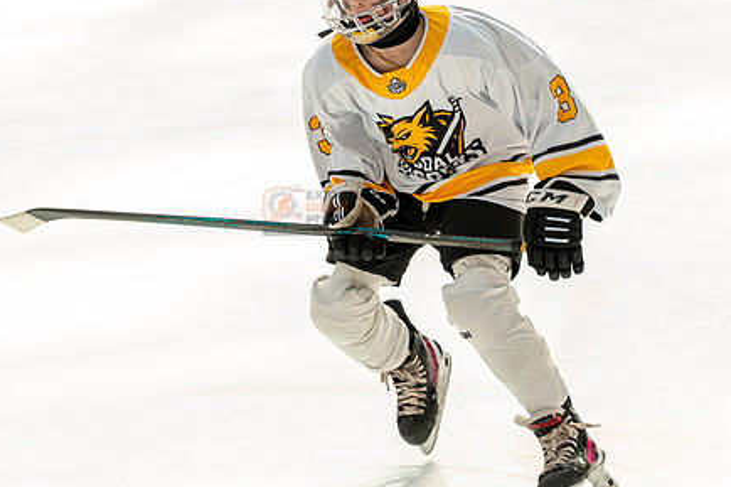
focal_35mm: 206
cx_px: 335
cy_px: 210
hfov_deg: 10.0
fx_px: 4181
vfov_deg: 6.7
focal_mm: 103
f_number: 3.5
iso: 800
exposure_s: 1/640
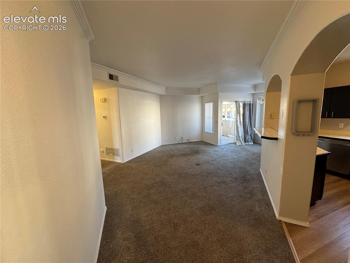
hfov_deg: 102.1
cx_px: 175
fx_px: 142
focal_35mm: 14
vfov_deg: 85.7
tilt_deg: -8.0
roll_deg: +1.4
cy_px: 132
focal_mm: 2.22
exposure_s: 1/120
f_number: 2.2
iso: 320
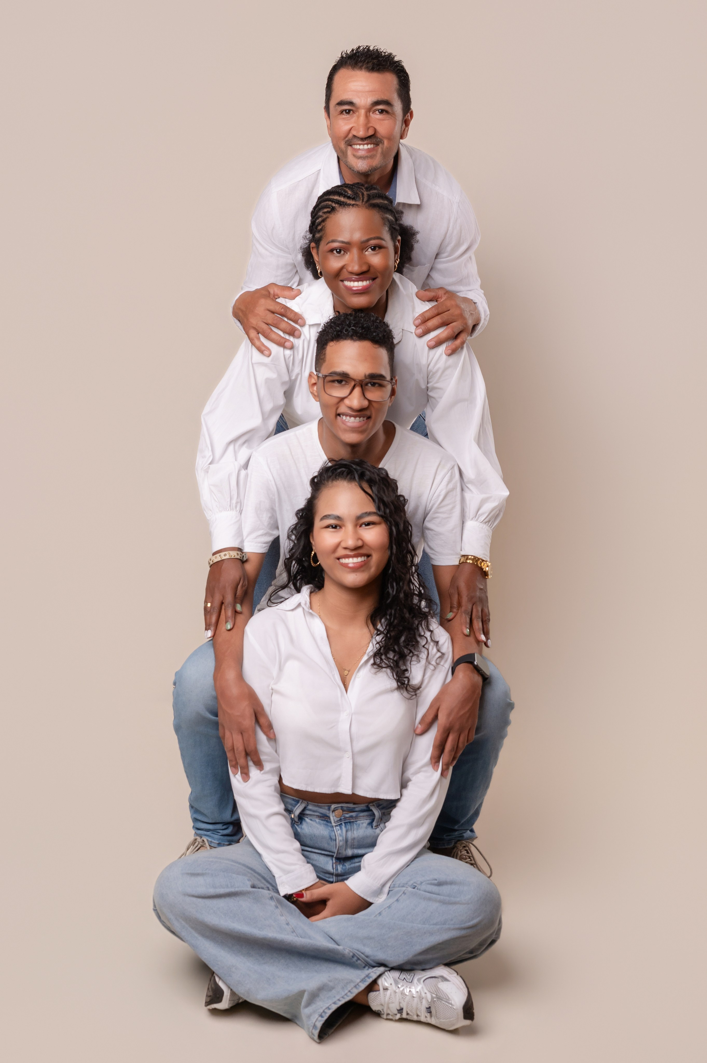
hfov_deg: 27.0
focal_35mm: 50
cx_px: 354
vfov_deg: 39.6
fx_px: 1475
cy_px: 532
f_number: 8
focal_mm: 50
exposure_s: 1/200
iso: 640
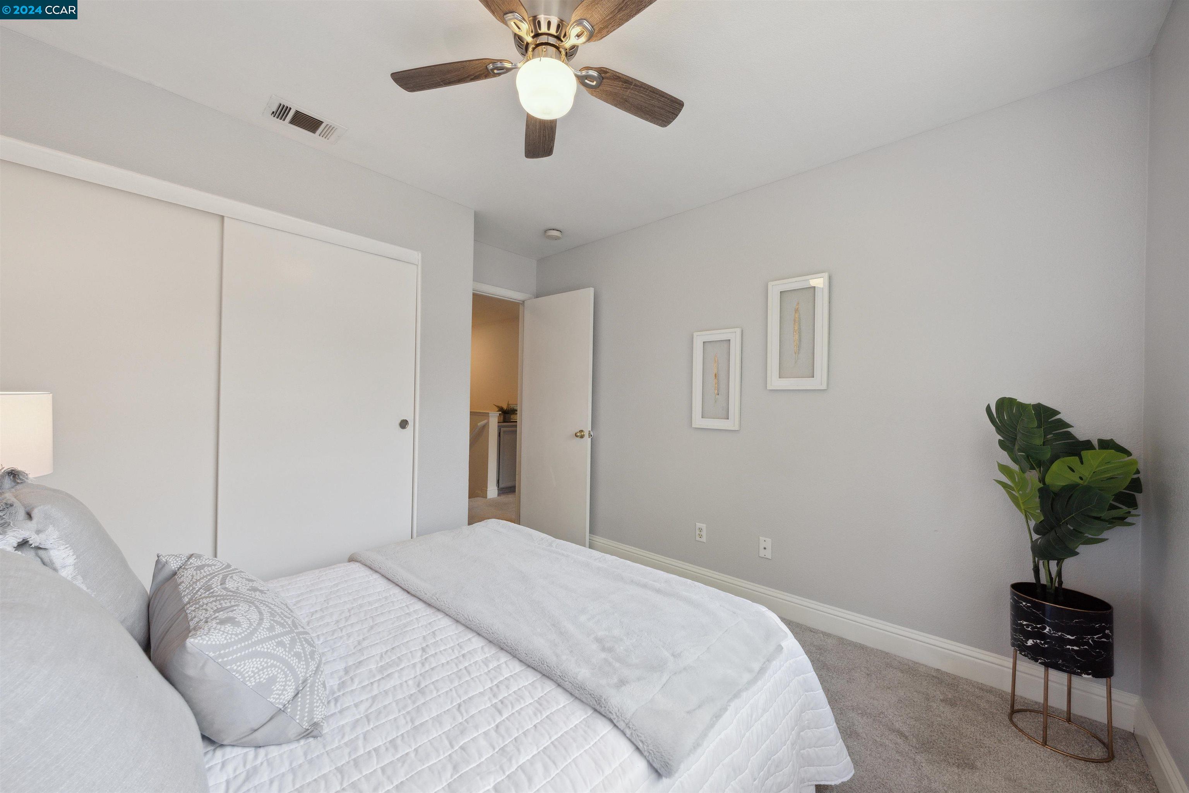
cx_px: 594
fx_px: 429
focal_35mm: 13
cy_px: 396
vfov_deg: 85.4
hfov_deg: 108.3
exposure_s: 1/25
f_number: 9
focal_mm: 13
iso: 250
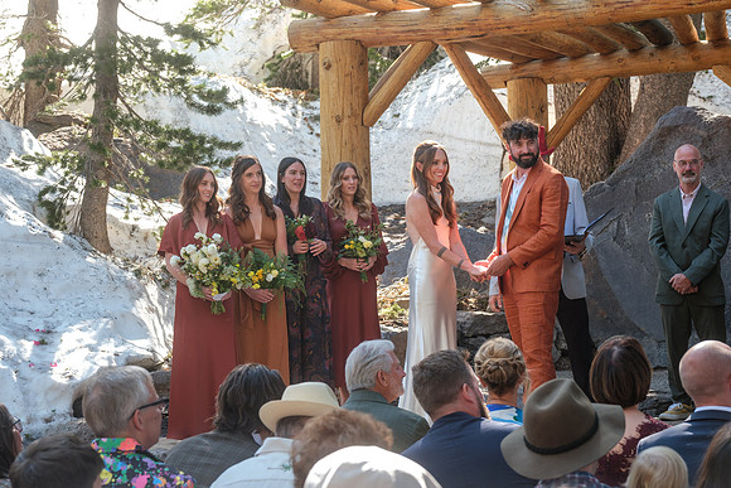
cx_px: 366
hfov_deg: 25.1
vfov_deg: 16.9
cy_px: 244
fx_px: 1645
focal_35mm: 81
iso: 400
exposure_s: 1/75
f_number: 5.6
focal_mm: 54.1
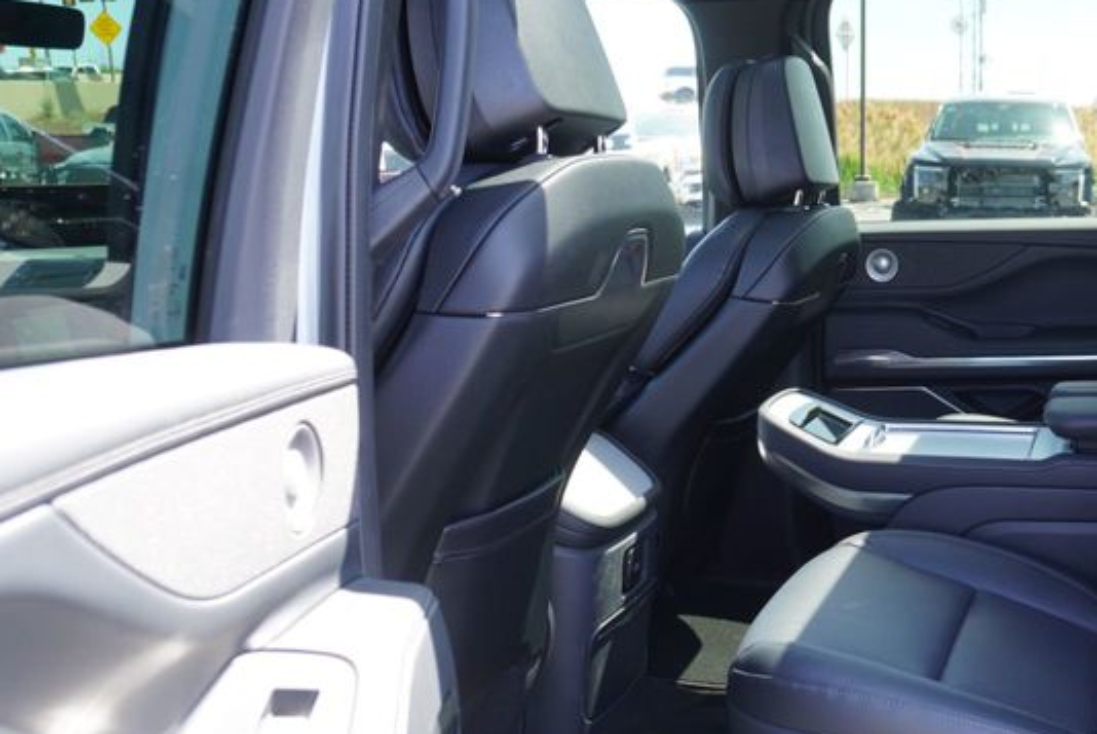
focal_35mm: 46
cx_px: 871
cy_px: 444
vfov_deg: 29.2
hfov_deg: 41.0
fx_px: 1403
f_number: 4
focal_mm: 16
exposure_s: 1/60
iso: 125
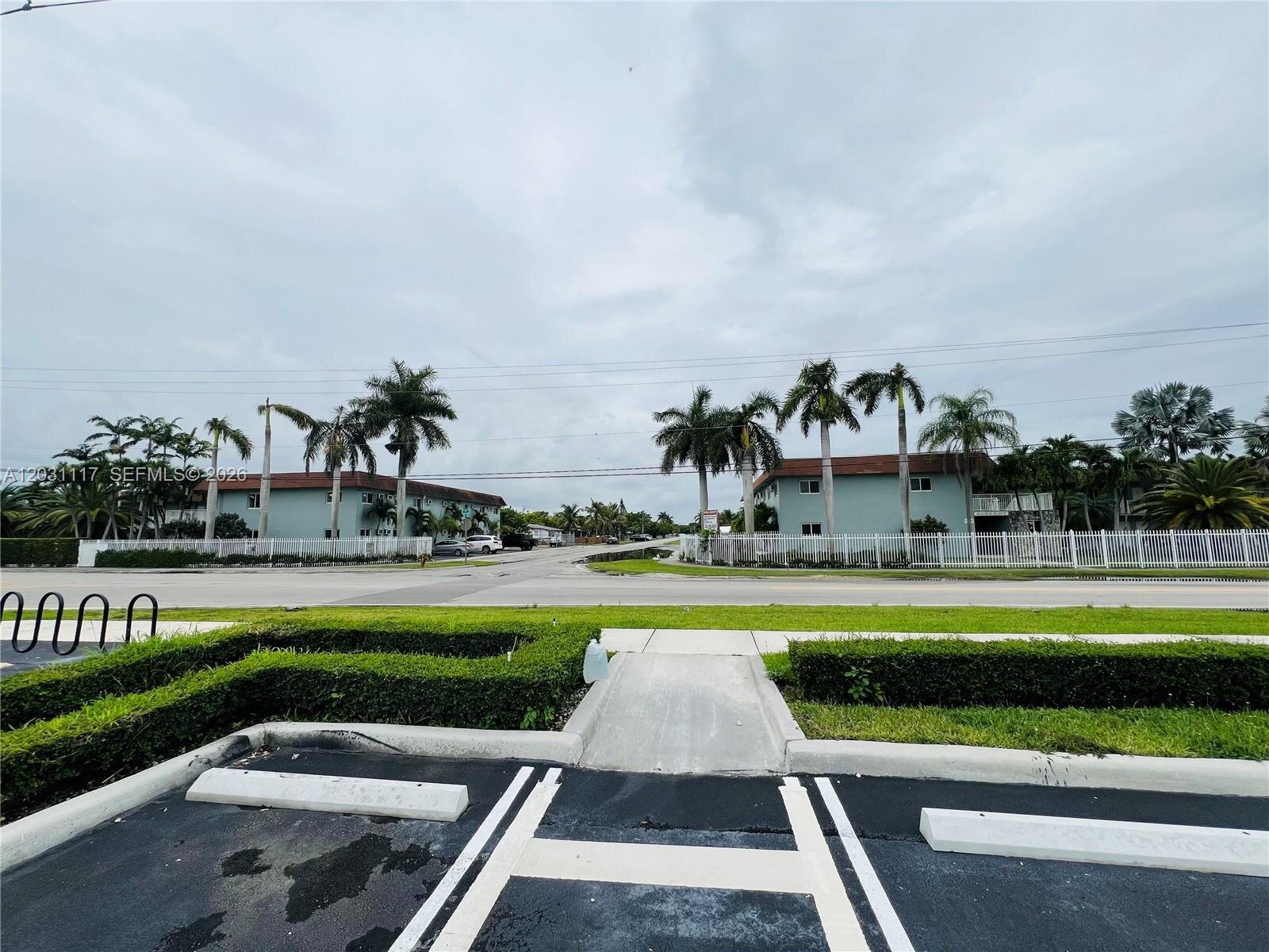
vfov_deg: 89.9
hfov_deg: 106.2
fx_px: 477
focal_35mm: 13
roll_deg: +0.6
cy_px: 476
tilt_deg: +6.3
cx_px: 634
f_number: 1.8
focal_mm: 1.57
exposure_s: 1/2660
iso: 32
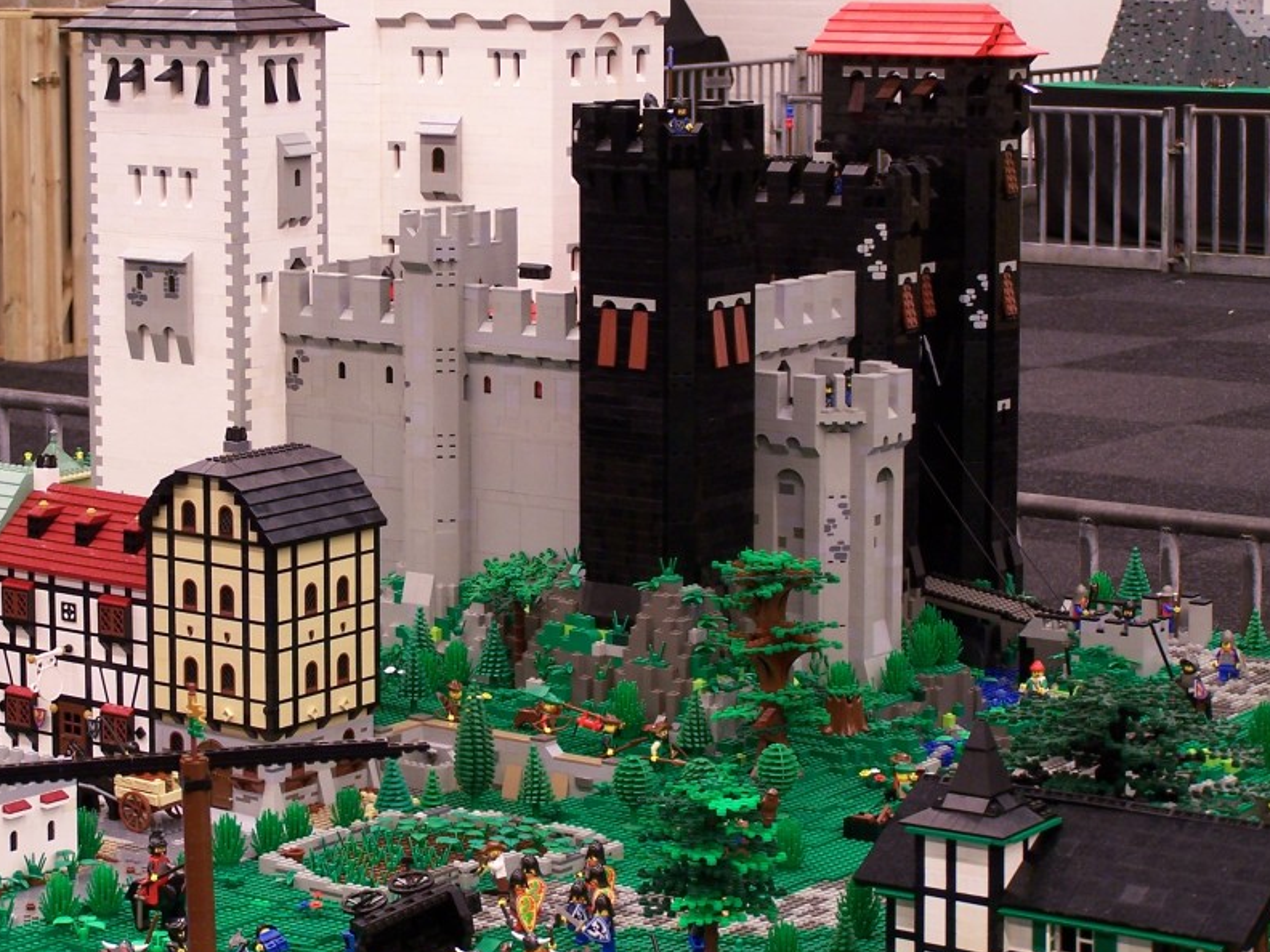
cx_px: 483
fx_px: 3559
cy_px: 381
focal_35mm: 97
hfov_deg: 20.2
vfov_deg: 15.2
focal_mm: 12.4
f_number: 3.2
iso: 80
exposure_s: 1/2
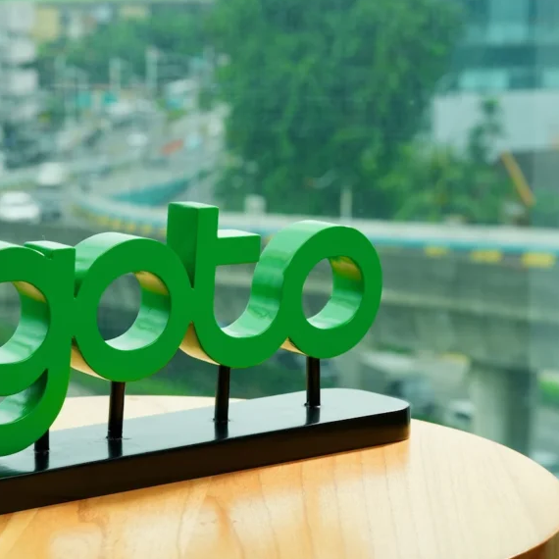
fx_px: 1991
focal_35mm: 109
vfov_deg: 16.0
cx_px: 158
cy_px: 279
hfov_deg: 15.9
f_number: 8
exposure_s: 1/100
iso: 200
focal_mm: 85
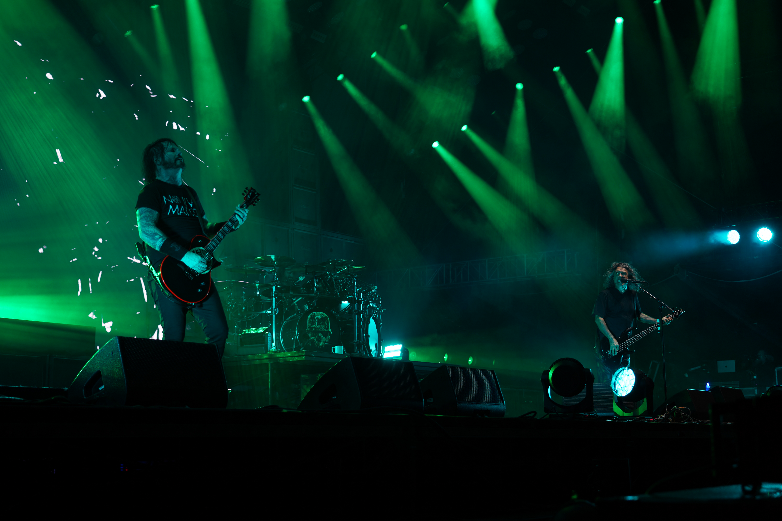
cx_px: 391
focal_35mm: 47
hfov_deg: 41.9
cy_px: 260
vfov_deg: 28.6
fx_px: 1021
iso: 200
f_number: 4
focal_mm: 47
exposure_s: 1/50
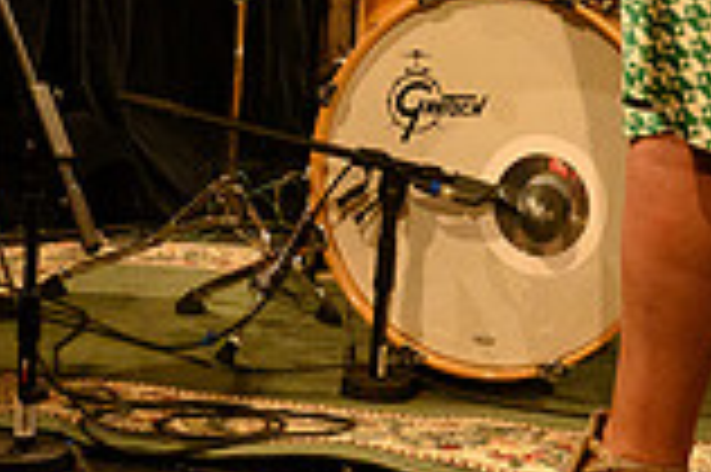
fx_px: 1736
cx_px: 418
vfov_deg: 13.8
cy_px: -382
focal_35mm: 88
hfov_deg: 23.1
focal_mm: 24
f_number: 8
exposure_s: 1/250
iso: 12800
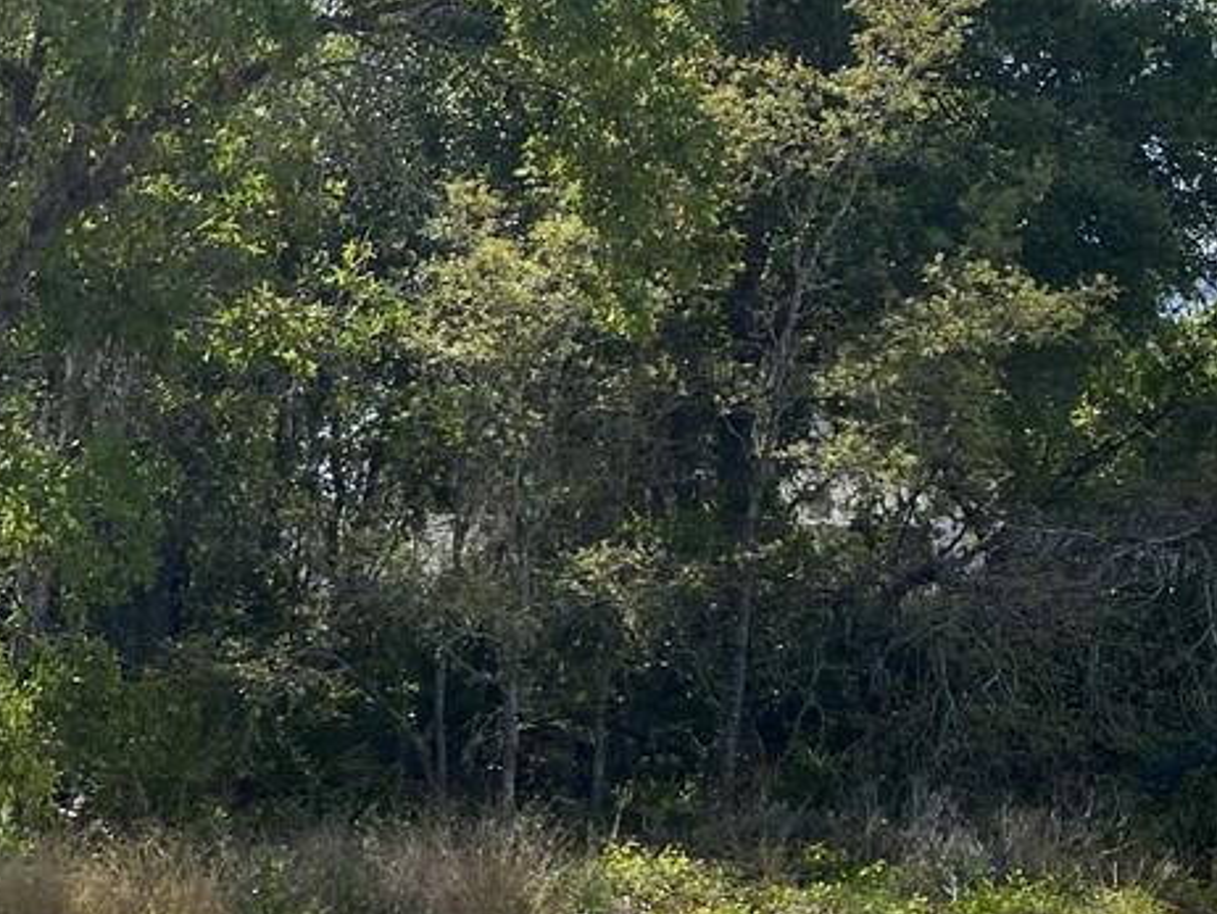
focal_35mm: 90
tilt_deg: -5.5
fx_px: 3166
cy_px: 753
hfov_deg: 20.1
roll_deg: -1.9
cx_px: -337
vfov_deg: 16.3
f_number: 1.8
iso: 32
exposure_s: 1/2571
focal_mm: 4.25
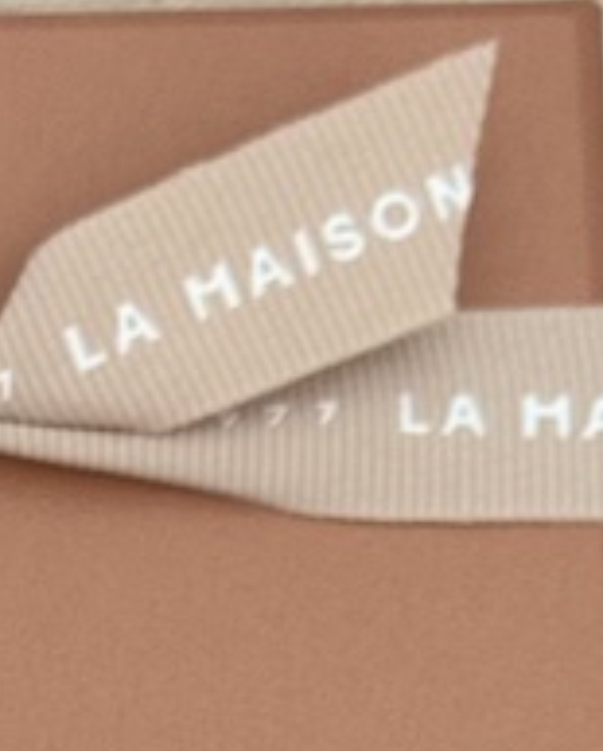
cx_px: -124
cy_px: 1366
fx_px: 4318
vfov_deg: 9.4
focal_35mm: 194
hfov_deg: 7.9
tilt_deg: -75.8
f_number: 1.78
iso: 125
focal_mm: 6.76
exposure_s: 1/60
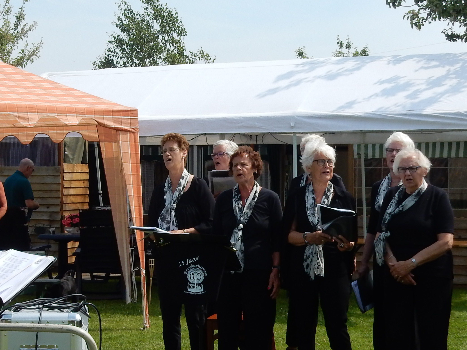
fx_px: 1079
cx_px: 124
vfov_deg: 18.4
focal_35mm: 80
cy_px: 170
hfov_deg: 24.2
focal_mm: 6.4
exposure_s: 1/1000
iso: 125
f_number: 4
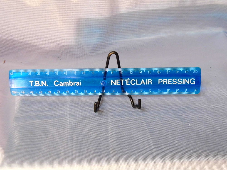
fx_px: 282
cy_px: 85
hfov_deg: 43.9
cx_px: 114
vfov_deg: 33.6
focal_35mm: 43
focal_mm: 7.7
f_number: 3.5
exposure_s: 1/22
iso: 400
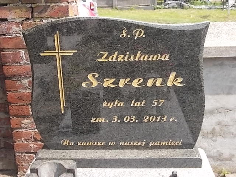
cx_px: 118
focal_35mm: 43
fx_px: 293
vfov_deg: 33.6
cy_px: 88
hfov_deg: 43.9
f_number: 3.3
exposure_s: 1/320
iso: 80
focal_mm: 6.1
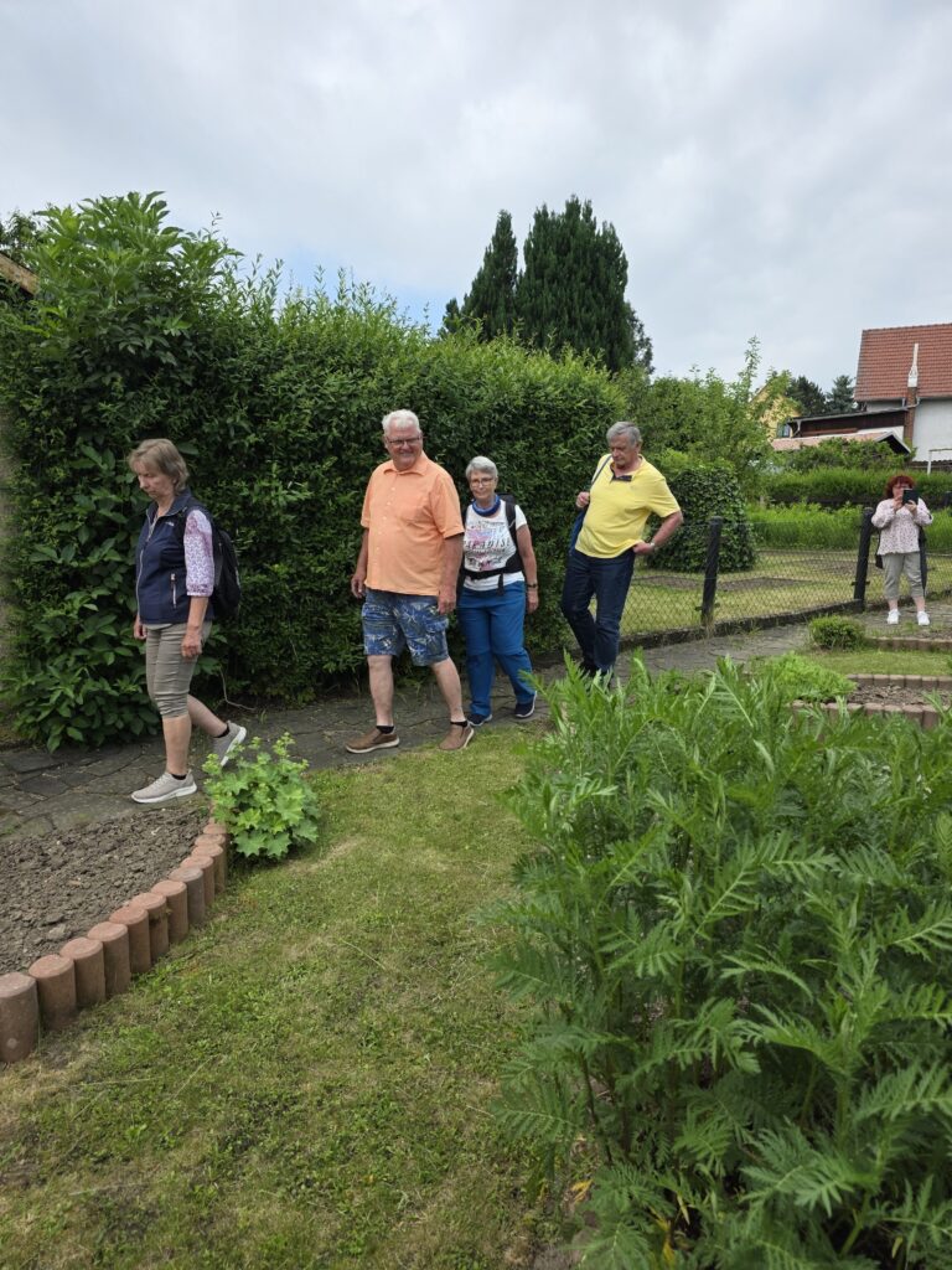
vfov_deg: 73.9
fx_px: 843
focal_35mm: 23
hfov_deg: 58.9
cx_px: 476
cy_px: 635
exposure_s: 1/3758
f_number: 1.7
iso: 80
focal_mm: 6.3
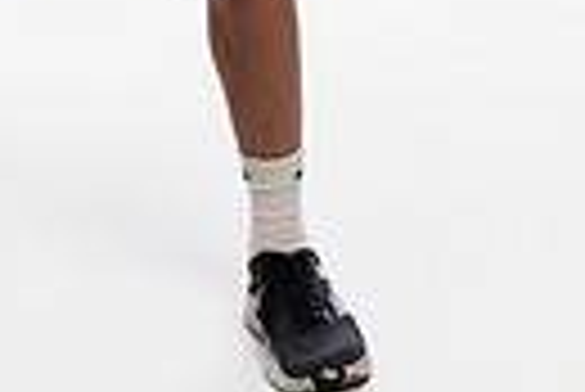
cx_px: 81
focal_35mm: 176
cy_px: -572
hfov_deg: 11.6
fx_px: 2863
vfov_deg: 7.3
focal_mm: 51
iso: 640
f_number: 5.6
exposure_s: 1/250
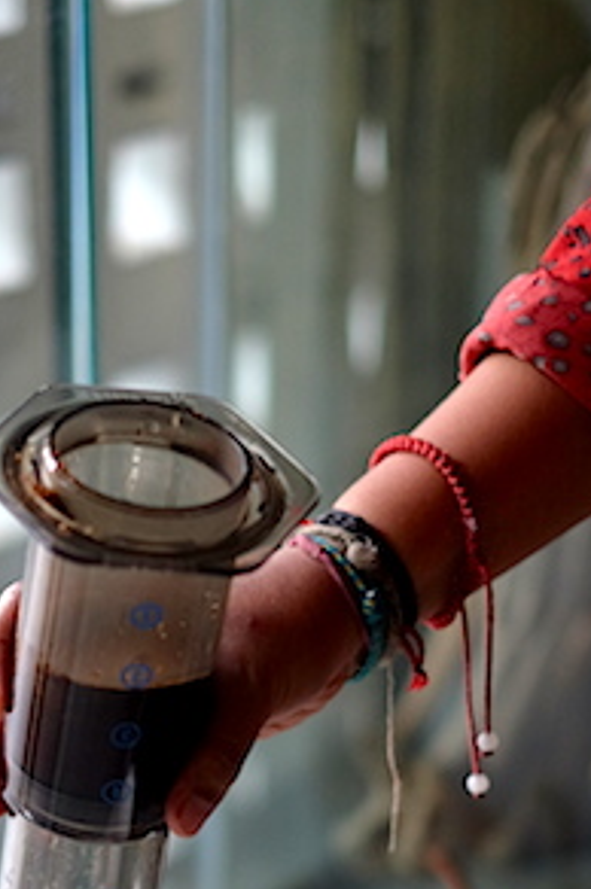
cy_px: 798
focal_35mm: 109
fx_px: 2690
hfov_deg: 12.5
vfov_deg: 18.5
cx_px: 149
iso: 640
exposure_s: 1/125
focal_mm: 35
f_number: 1.4
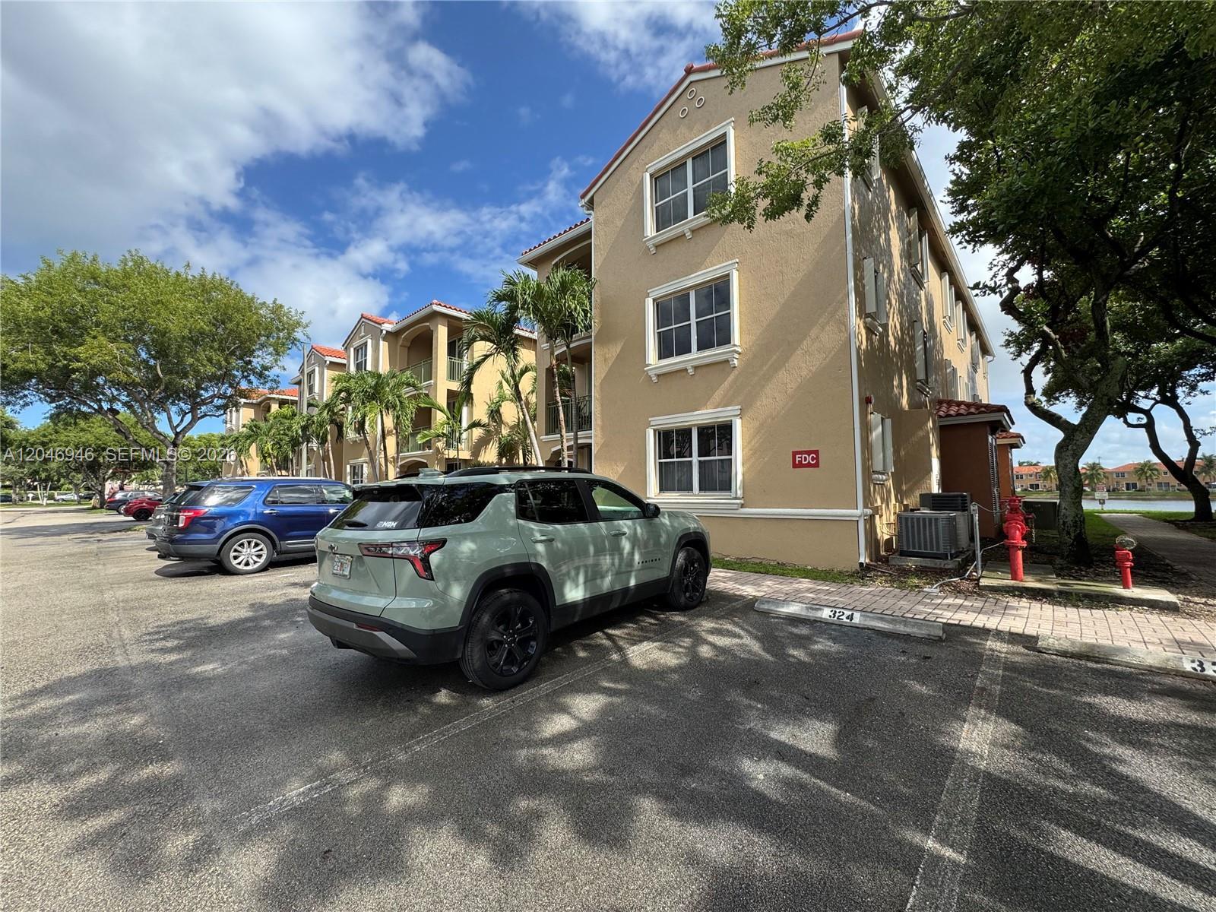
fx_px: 492
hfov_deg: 102.1
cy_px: 456
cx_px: 608
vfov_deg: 85.7
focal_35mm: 14
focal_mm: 2.22
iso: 50
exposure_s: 1/1034
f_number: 2.2
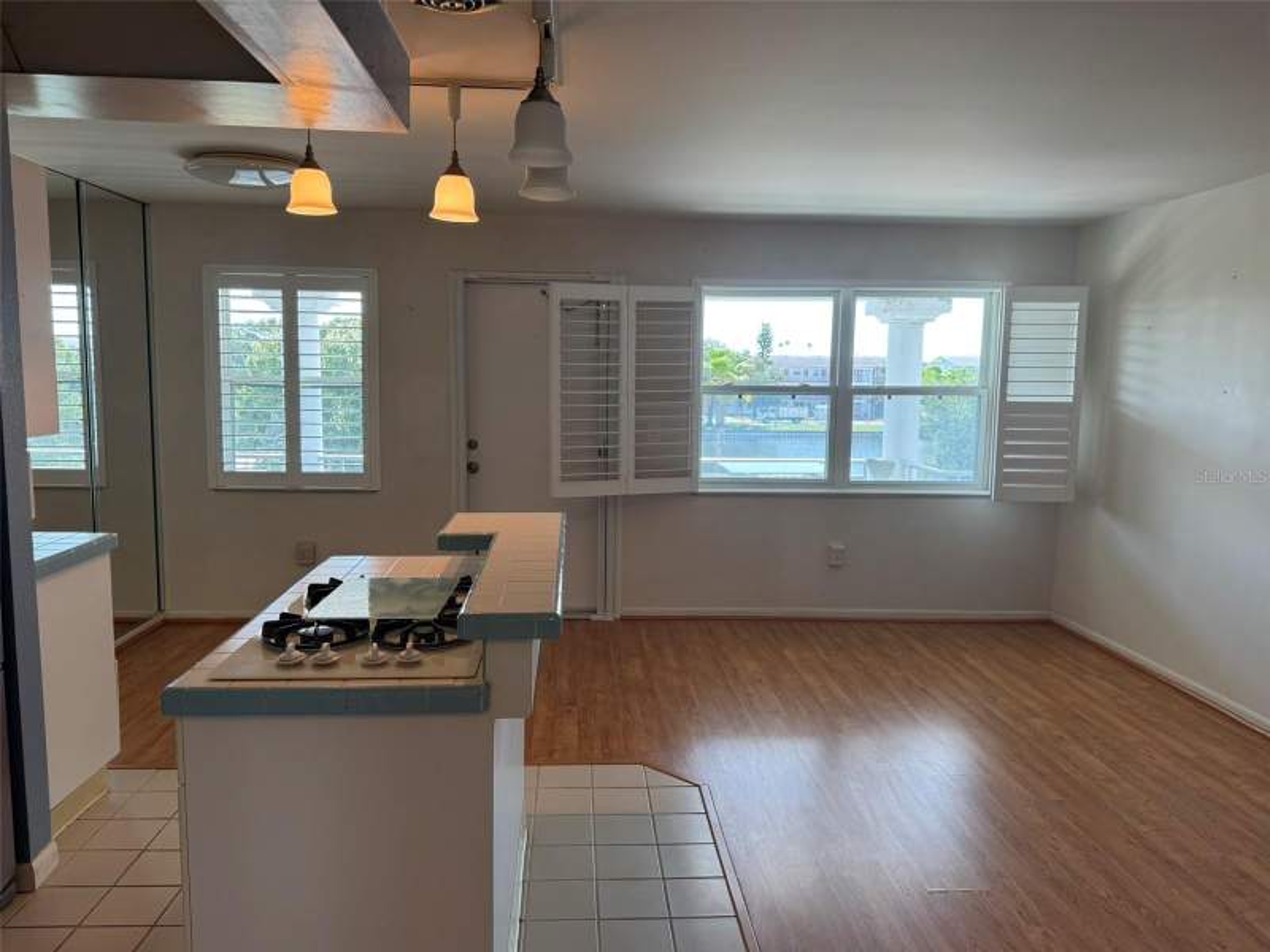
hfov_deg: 71.6
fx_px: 881
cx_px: 635
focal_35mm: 24
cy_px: 476
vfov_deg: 56.8
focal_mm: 6.76
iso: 100
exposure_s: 1/120
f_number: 1.78
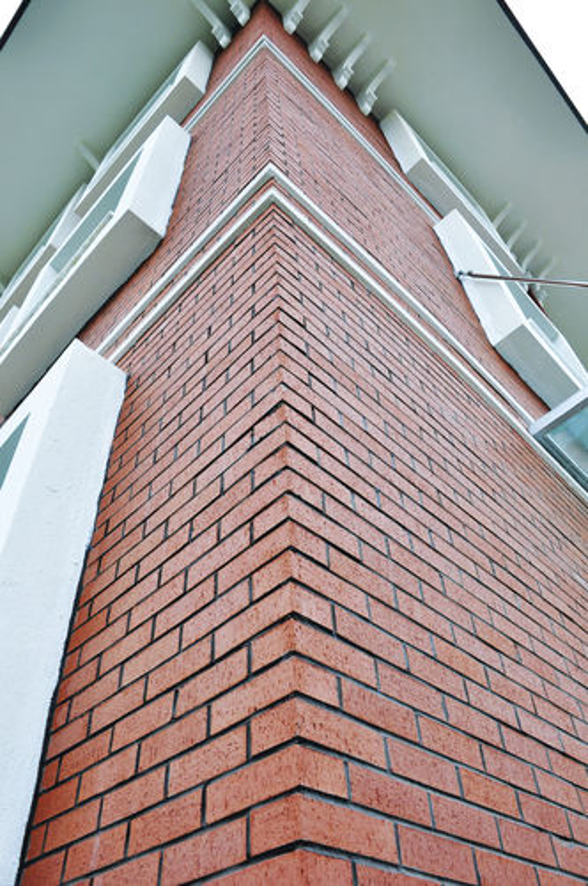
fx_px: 663
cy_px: 443
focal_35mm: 27
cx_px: 294
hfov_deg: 47.8
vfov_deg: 67.4
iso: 200
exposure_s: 1/80
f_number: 7.1
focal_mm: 18
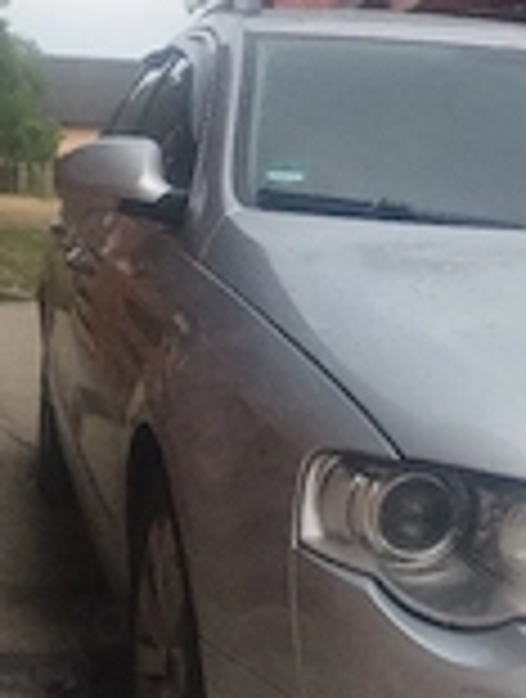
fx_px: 1453
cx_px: 423
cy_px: 410
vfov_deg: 26.9
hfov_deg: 20.3
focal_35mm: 72
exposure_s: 1/25
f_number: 1.8
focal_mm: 4.27
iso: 591
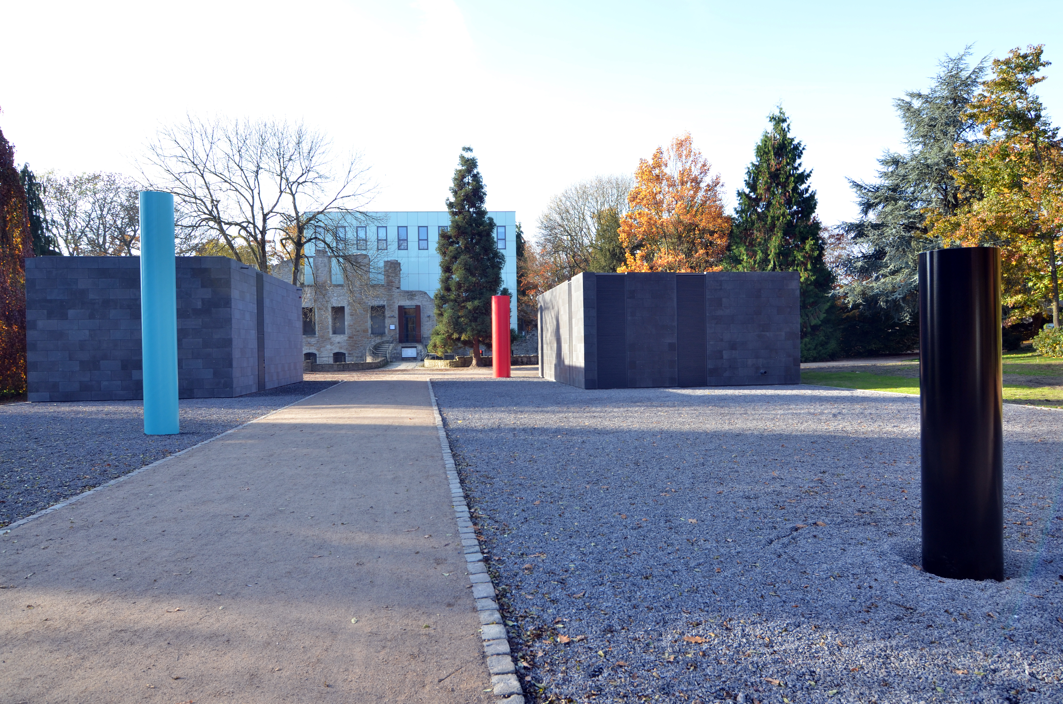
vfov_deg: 52.9
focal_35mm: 24
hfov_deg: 73.9
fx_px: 707
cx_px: 532
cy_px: 352
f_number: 6.3
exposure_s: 1/160
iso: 200
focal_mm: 16
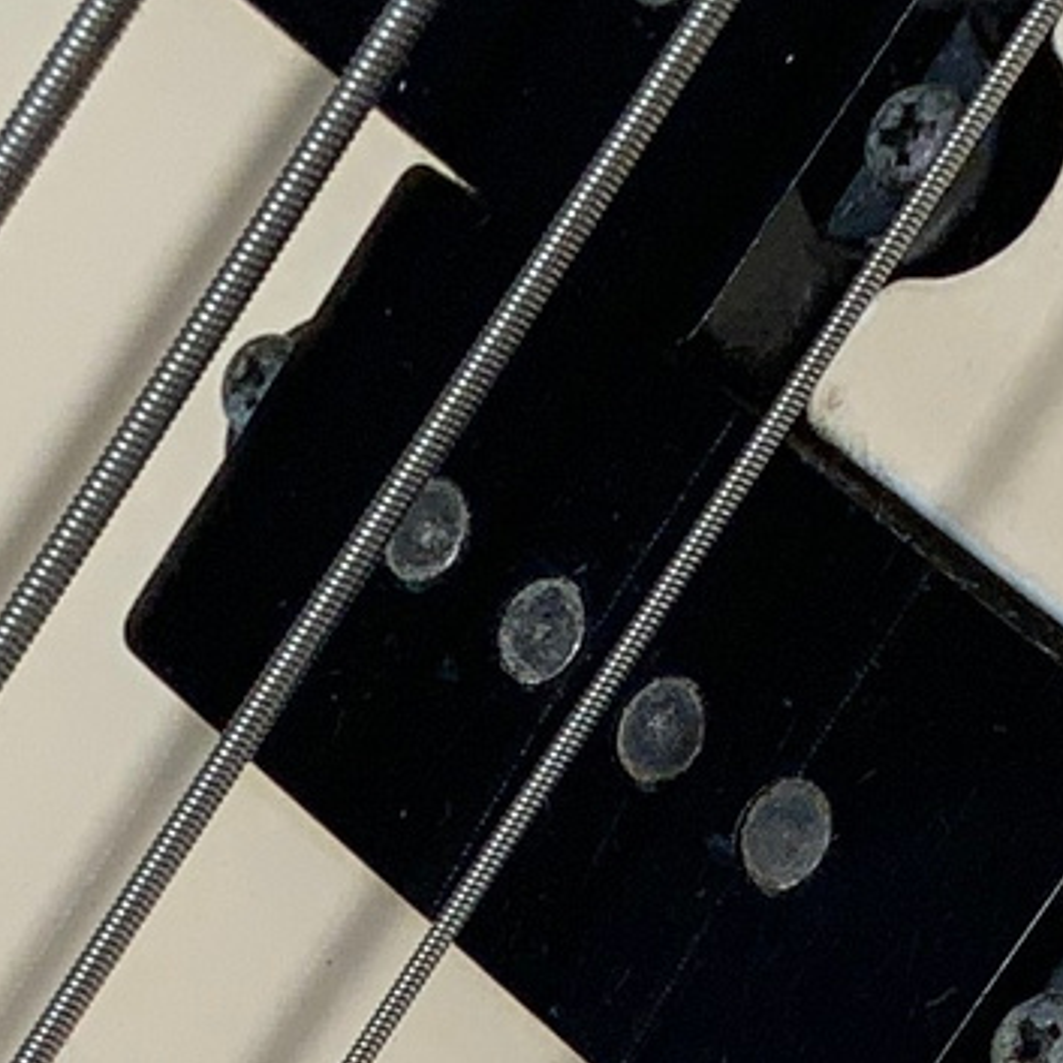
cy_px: 1918
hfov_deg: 9.4
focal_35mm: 186
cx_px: 563
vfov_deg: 9.0
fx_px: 6462
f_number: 1.8
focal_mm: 3
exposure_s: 1/156
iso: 16
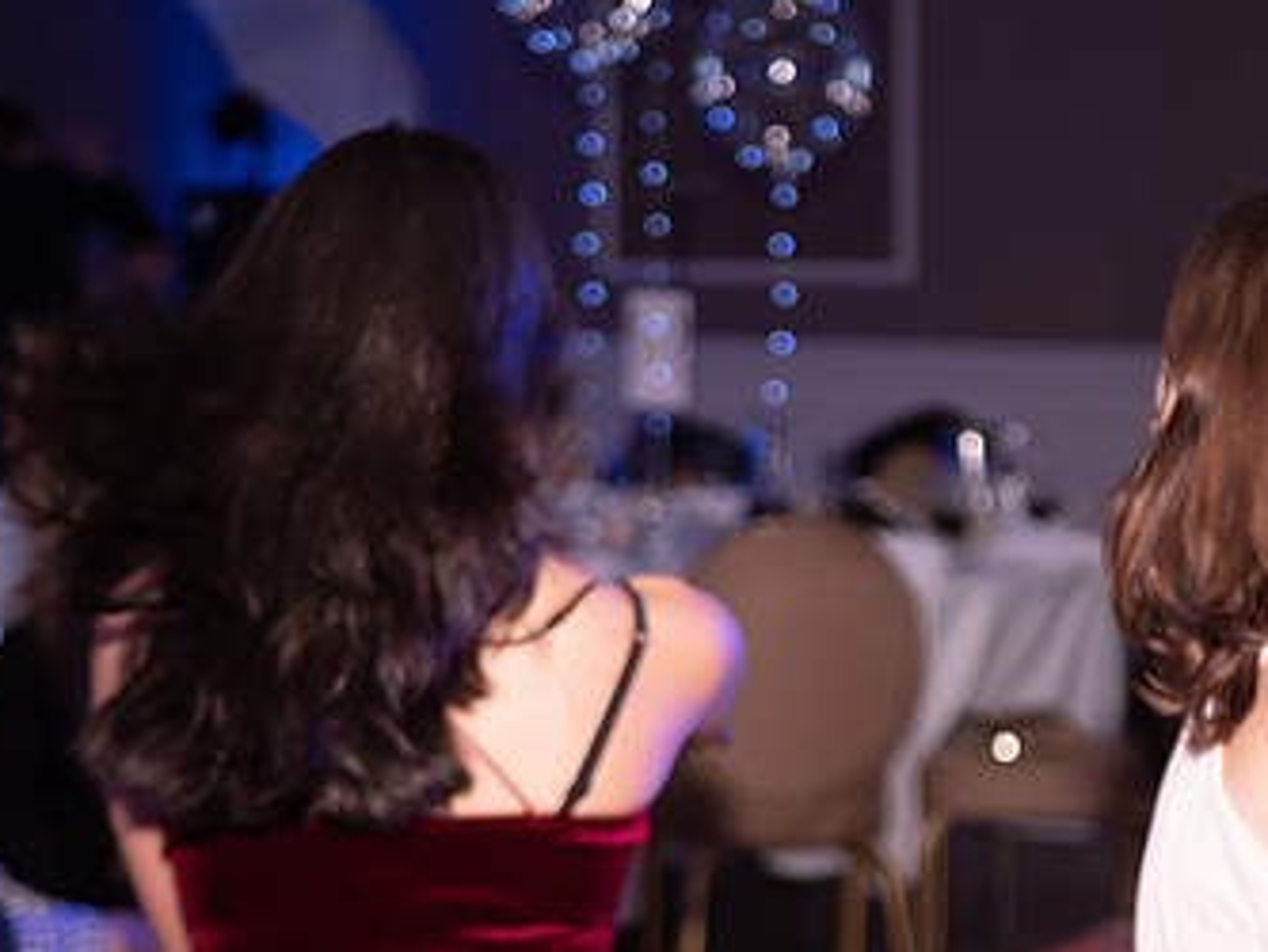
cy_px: 573
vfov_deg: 17.0
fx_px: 3188
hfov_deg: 22.4
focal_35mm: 87
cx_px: 803
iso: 800
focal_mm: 25
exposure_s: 1/160
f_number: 1.7
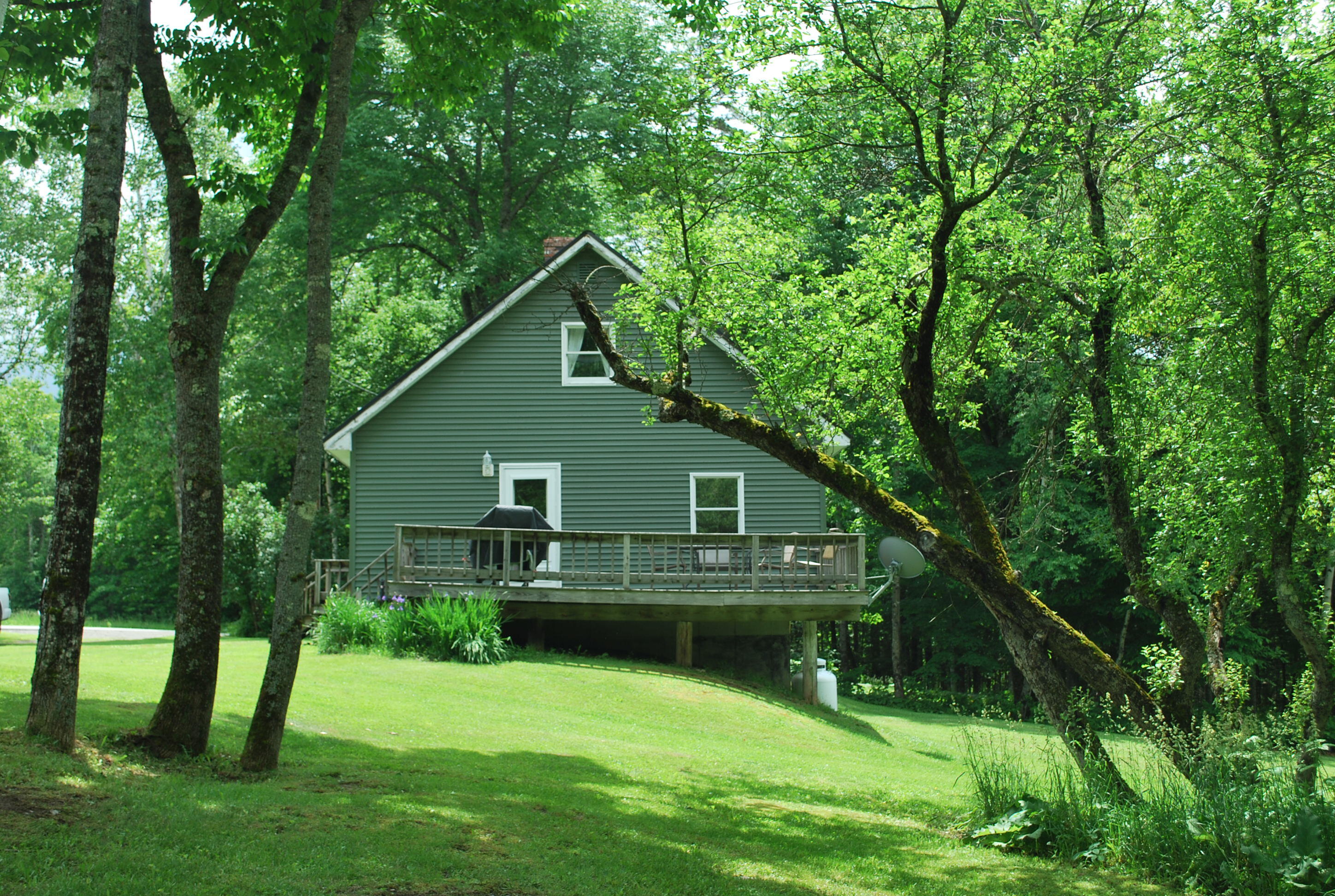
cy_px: 448
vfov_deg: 31.0
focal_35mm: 44
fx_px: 1616
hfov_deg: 44.9
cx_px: 668
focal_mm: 29
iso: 100
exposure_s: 1/160
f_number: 6.3
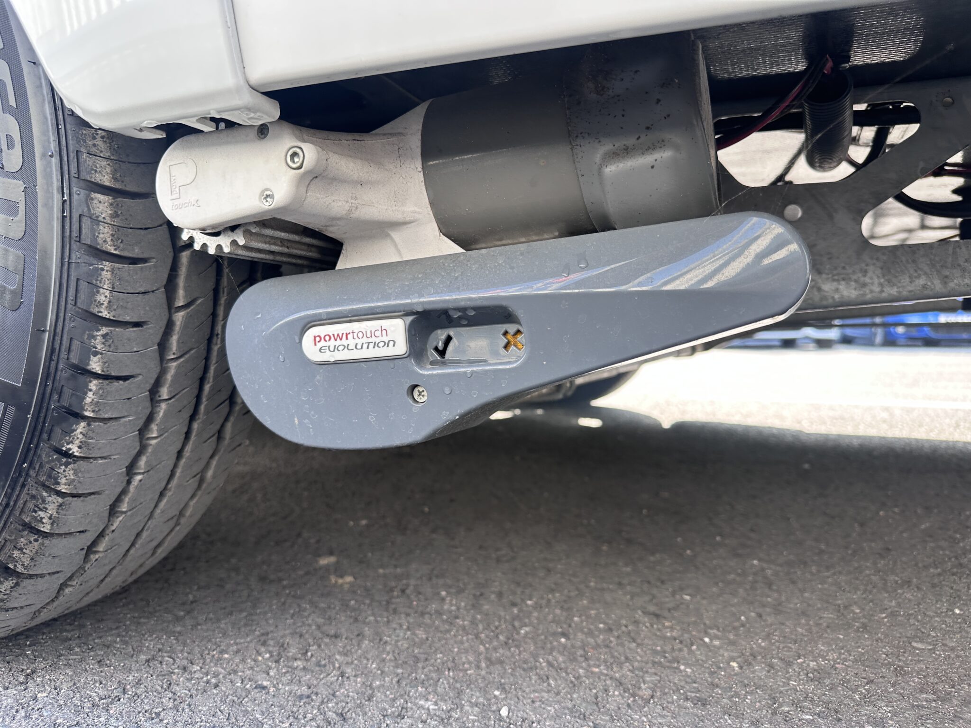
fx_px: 673
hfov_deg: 71.6
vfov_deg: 56.8
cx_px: 486
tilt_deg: -2.8
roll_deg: -0.2
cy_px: 364
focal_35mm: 24
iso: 80
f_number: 1.78
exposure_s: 1/242
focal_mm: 6.86
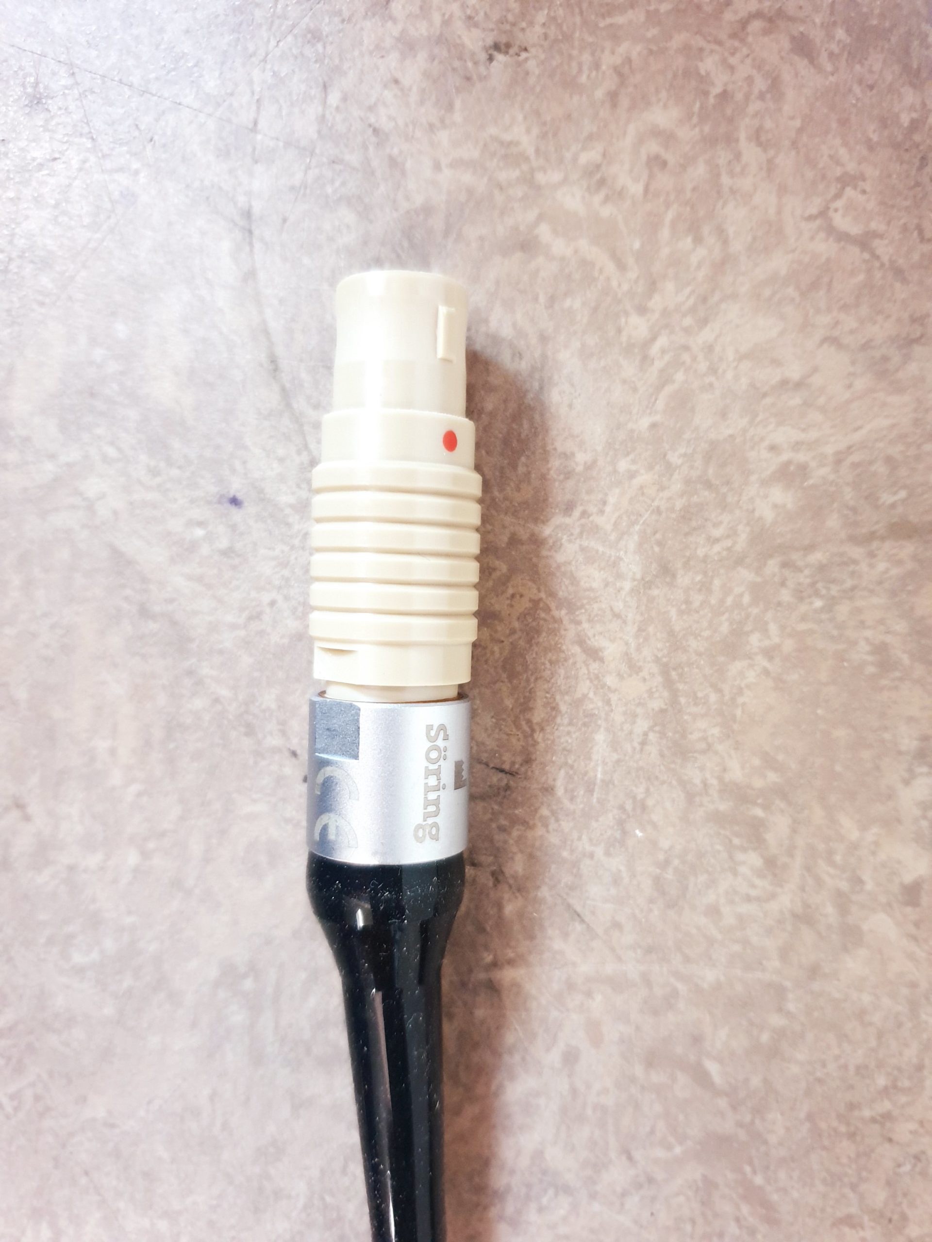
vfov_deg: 67.3
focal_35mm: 26
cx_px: 466
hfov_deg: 53.1
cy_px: 621
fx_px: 933
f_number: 1.5
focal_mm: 4.3
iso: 320
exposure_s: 1/25
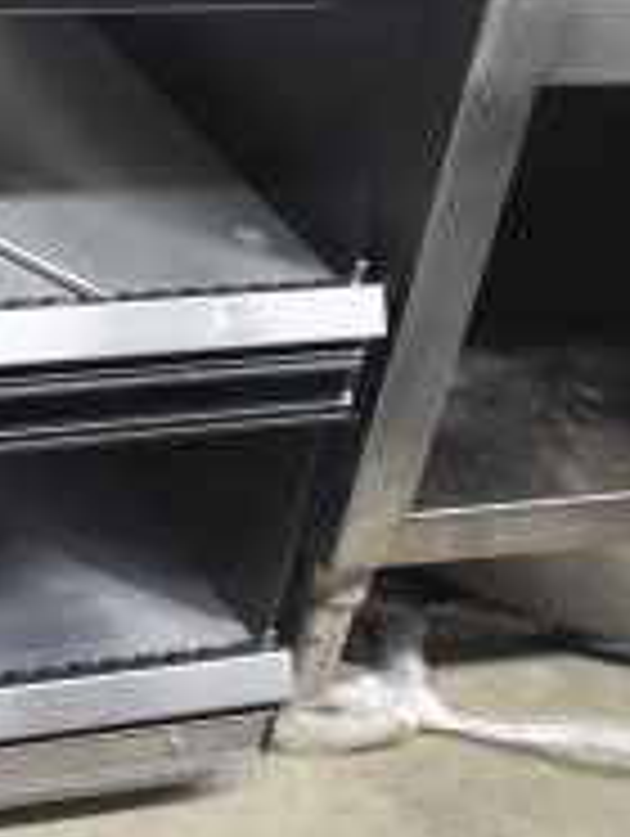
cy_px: 326
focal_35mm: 104
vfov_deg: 18.8
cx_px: -688
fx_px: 2518
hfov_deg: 12.3
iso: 1000
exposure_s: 1/40
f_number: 3.8
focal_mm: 22
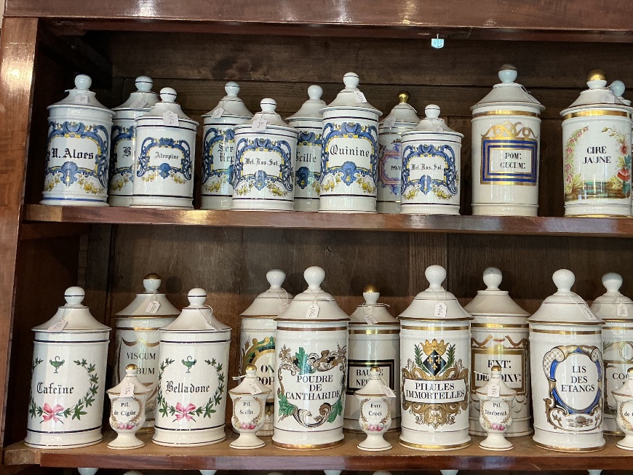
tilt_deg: +7.9
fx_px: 732
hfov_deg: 46.2
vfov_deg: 35.8
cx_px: 410
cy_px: 179
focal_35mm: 40
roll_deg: +0.0
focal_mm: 3
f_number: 1.8
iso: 125
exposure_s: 1/50
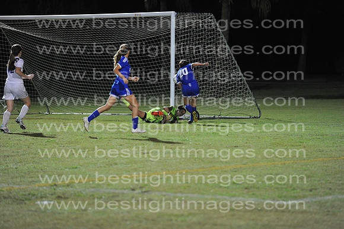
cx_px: 172
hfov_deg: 11.1
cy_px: 114
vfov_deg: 7.4
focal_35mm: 185
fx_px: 1767
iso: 5000
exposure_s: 1/500
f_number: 3.5
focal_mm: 185
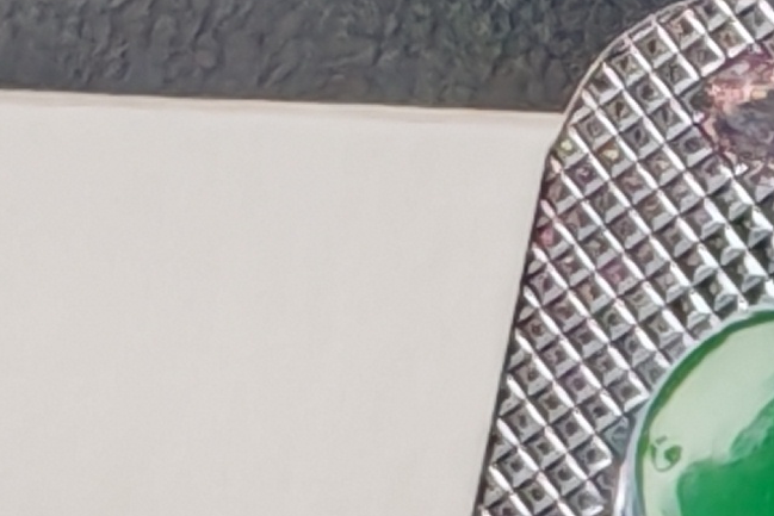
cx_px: 1569
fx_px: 3720
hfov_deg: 10.8
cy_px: 1205
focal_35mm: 173
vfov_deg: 7.5
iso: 160
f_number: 2.2
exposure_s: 1/52
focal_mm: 1.96
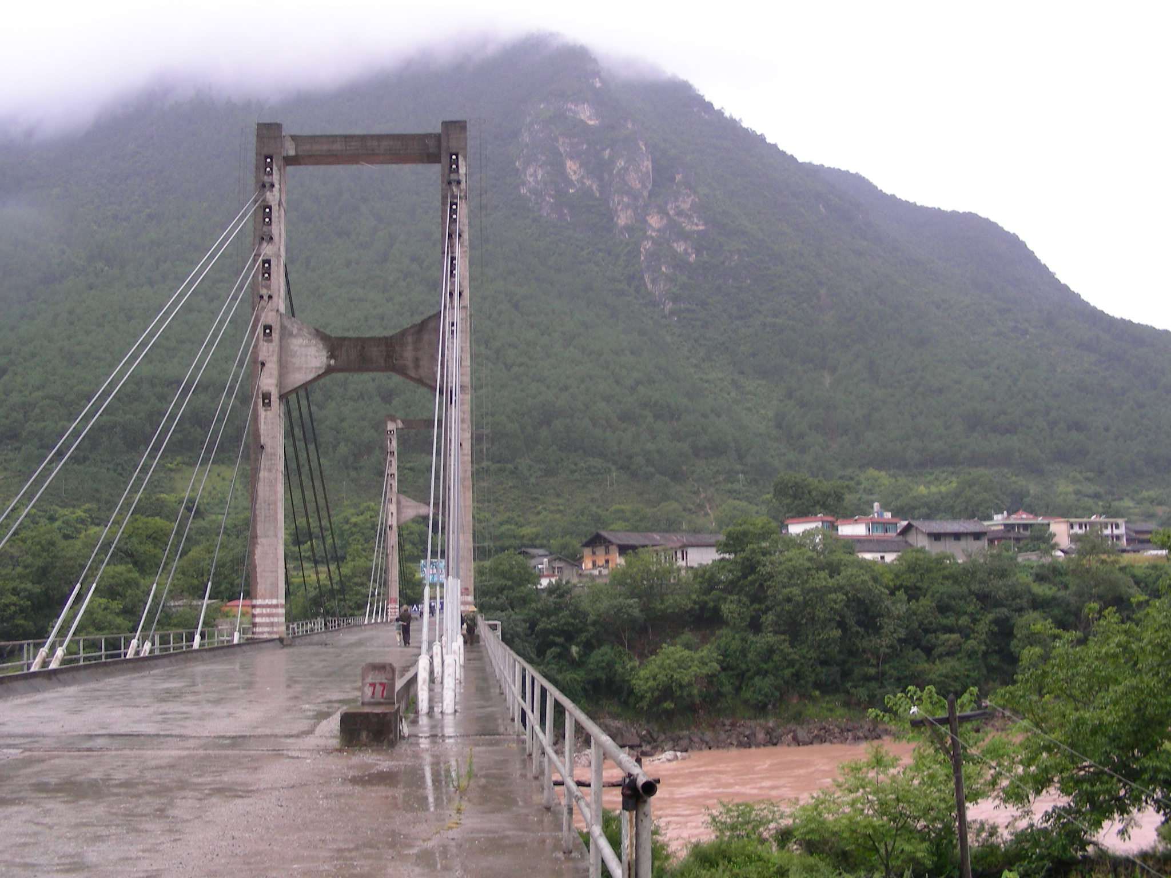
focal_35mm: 38
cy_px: 439
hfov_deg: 49.0
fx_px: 1285
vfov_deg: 37.7
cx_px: 586
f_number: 3.5
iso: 50
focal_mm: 6.3
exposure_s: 1/48.3
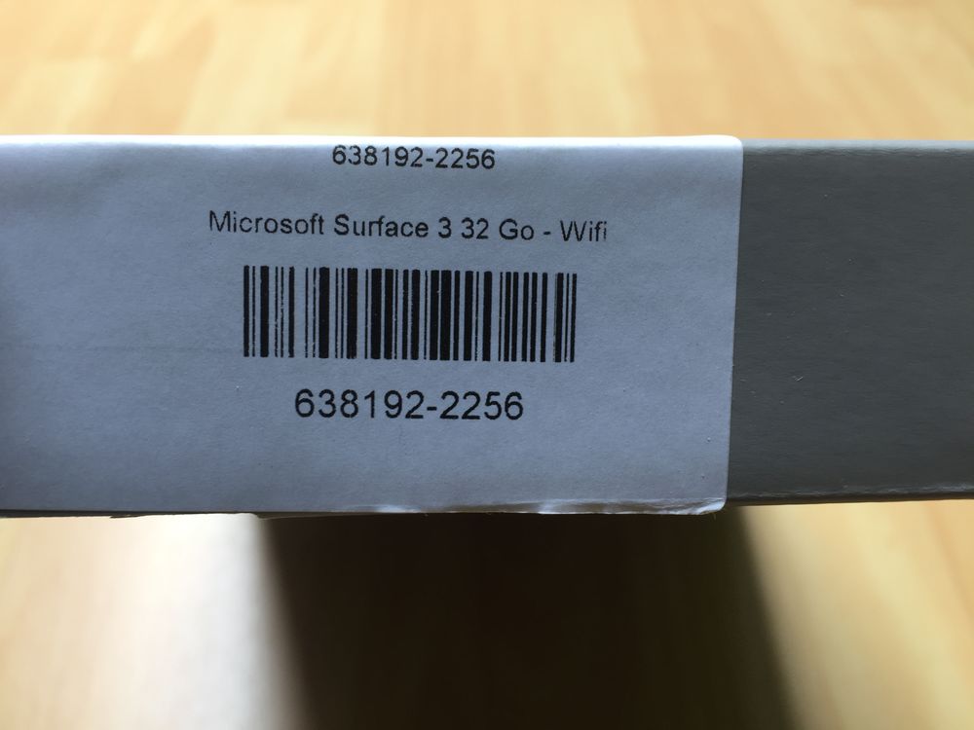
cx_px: 487
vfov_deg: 48.2
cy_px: 365
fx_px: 816
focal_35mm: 29
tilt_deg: -45.9
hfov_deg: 61.7
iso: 32
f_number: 2.2
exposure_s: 1/50
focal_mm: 4.15
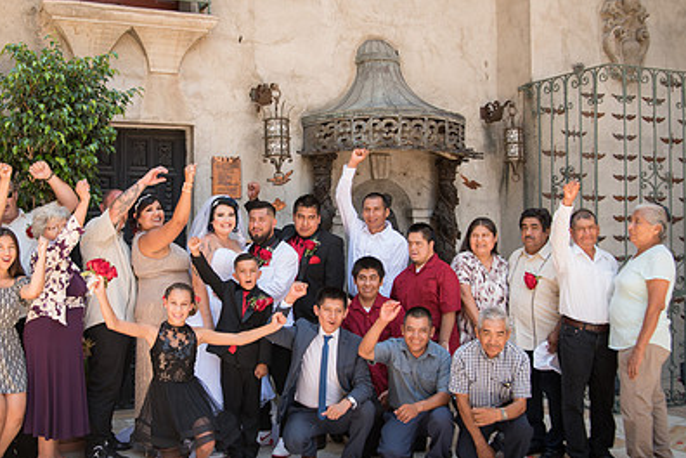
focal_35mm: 41
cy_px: 237
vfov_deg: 32.6
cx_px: 258
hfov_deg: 47.0
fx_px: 781
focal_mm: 28
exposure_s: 1/100
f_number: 4.5
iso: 100
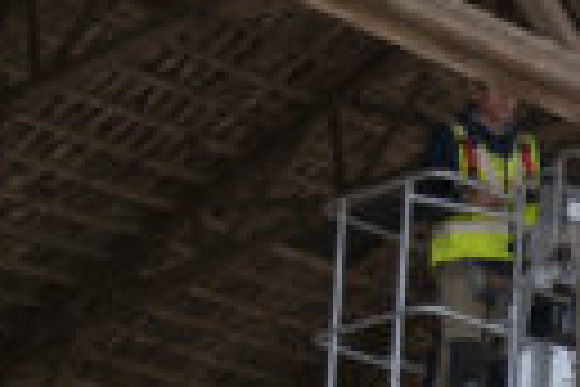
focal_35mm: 158
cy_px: 630
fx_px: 2545
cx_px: 1102
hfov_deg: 11.8
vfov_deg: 8.4
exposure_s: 1/800
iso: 800
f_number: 2.8
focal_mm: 34
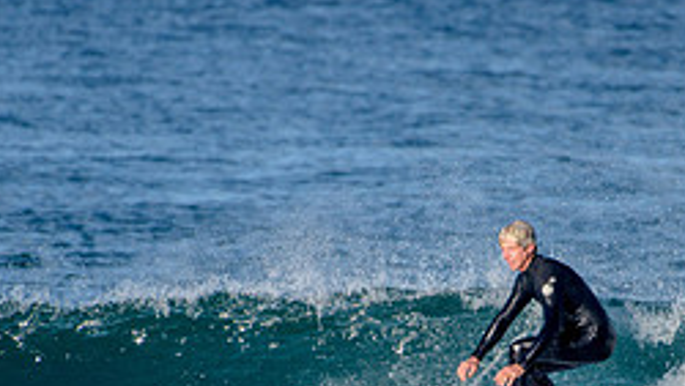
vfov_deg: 0.8
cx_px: 444
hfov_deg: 1.4
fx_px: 27099
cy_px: 436
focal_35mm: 1491
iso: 180
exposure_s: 1/2000
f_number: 5.6
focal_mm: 500
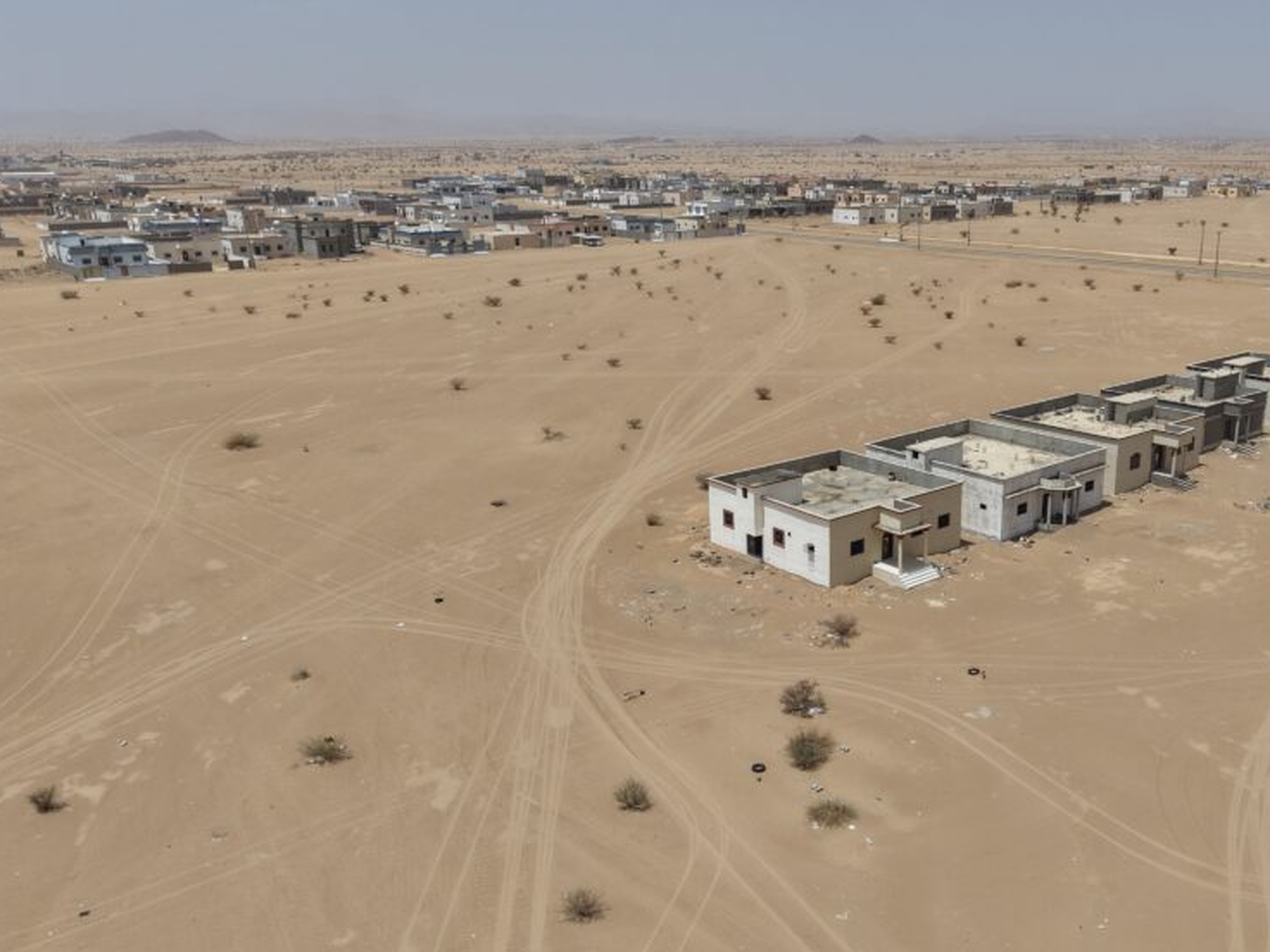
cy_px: 540
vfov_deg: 44.1
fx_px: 1174
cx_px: 847
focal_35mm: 32
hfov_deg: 55.6
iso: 100
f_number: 1.8
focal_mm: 8.67
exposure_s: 1/6000
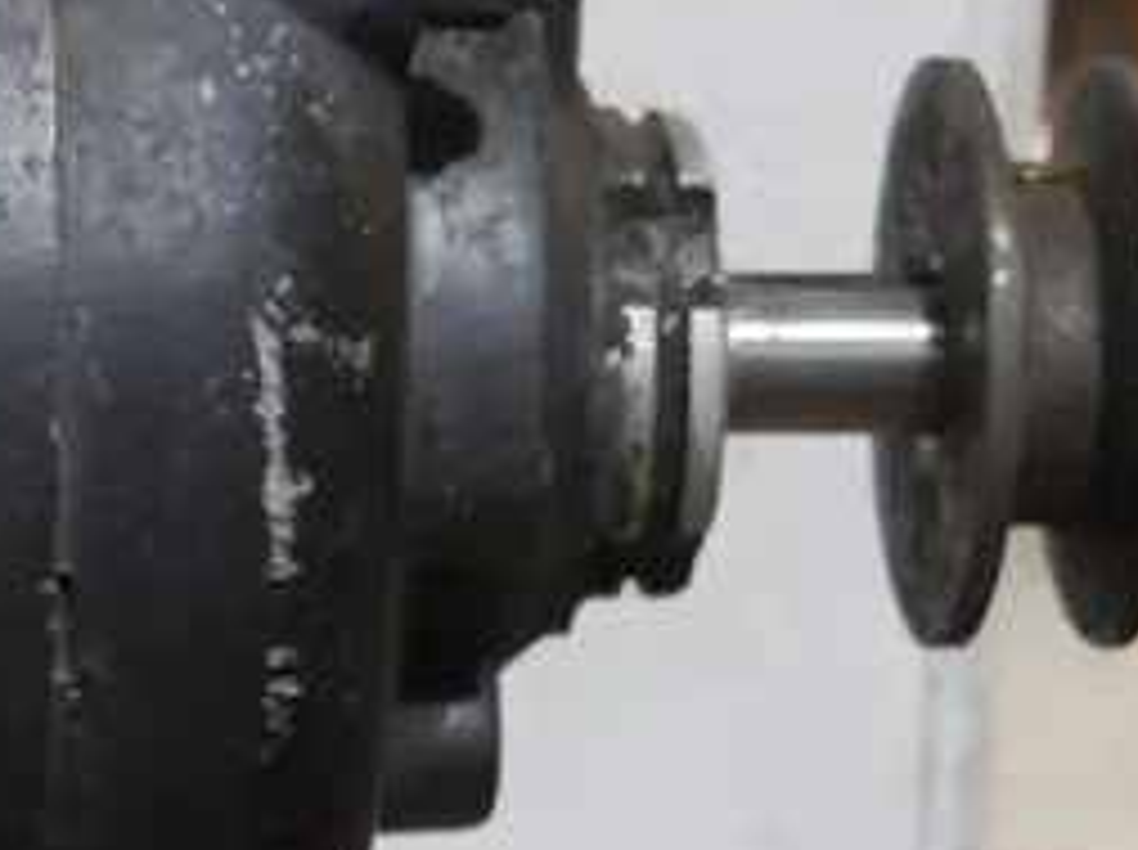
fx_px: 7452
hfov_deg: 8.6
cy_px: 522
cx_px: -495
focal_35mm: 227
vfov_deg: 6.5
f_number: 5.3
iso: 1600
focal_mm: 28
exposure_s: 1/60
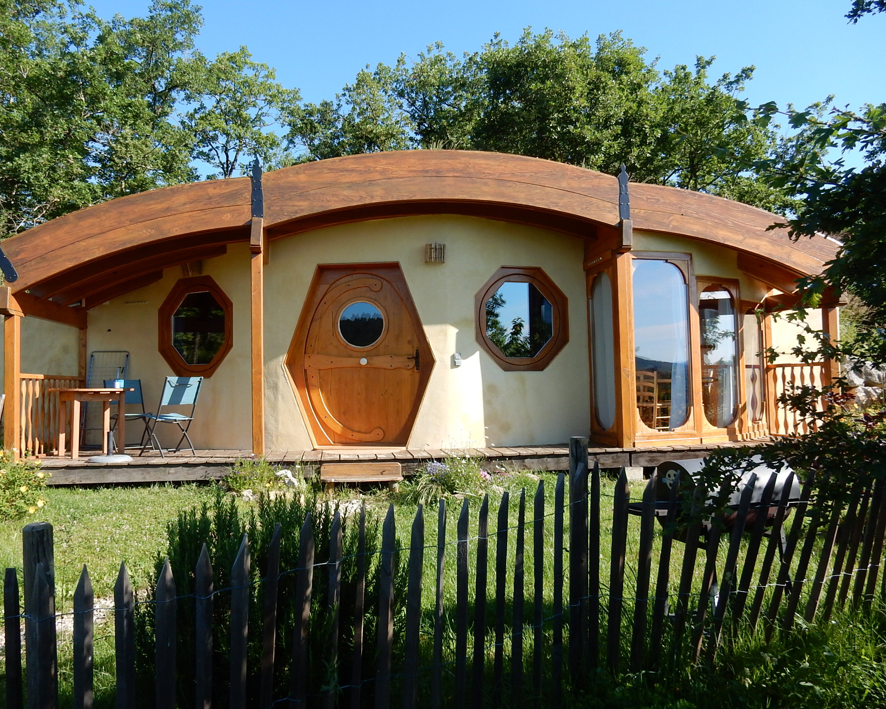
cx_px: 396
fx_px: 708
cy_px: 342
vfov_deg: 53.2
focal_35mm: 27
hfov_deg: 63.9
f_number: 3.7
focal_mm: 4.5
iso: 125
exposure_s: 1/500
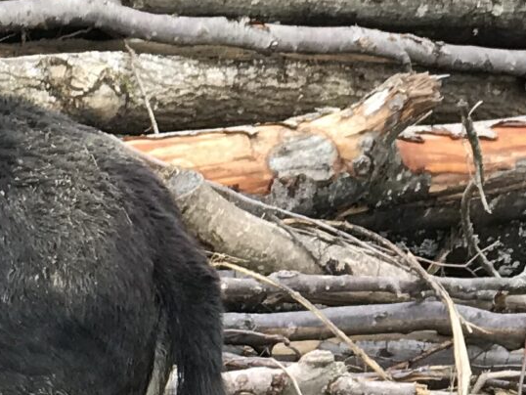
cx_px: -429
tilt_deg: -18.5
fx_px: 4120
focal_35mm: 271
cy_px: 632
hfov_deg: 7.1
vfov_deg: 5.4
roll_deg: +5.4
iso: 20
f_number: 2.8
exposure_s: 1/108
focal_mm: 6.6
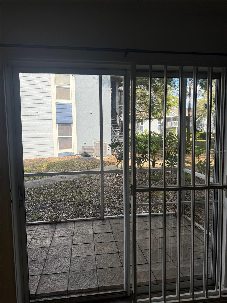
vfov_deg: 71.6
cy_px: 152
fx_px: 210
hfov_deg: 56.8
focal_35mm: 24
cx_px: 114
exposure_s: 1/805
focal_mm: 6.76
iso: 100
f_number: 1.78
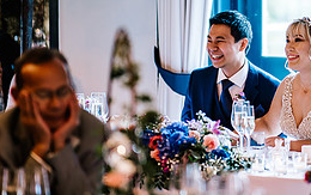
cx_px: 256
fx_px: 1637
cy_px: 48
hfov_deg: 10.8
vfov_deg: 6.8
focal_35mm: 193
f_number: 1.4
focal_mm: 85
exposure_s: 1/250
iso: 160
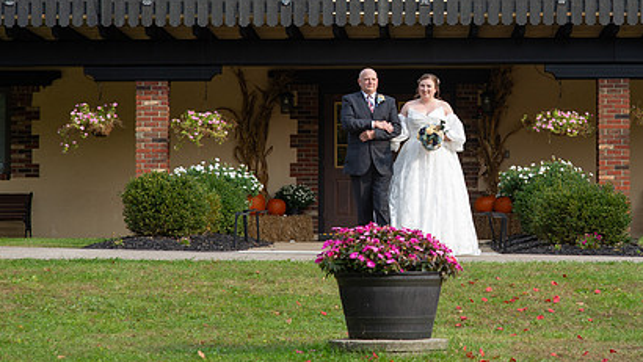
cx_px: 439
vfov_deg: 8.2
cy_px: 114
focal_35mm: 148
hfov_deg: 14.5
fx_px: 2524
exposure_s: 1/800
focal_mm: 85
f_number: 6.3
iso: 640
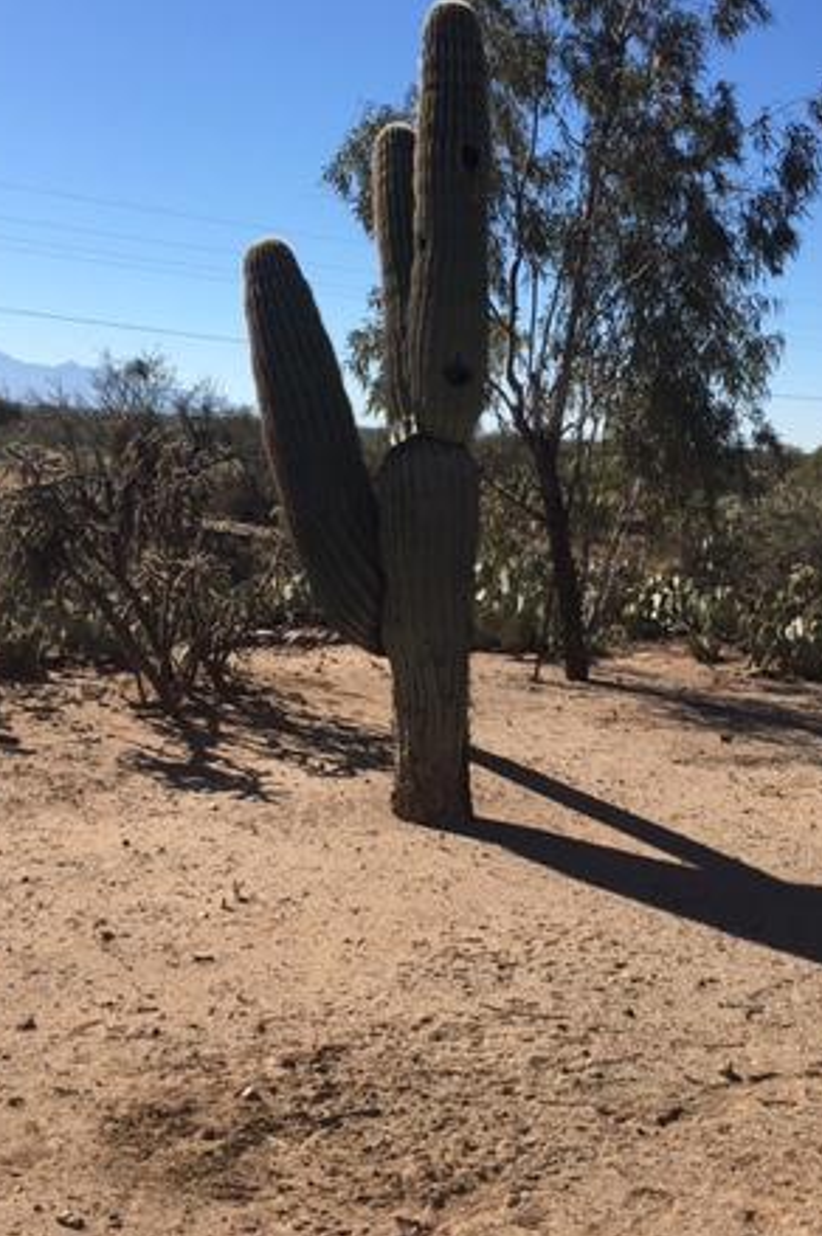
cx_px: 456
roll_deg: -1.8
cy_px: 577
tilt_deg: -5.8
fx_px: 1509
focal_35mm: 44
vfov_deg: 44.5
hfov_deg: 30.4
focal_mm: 4.15
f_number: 2.2
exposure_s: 1/1972
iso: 25
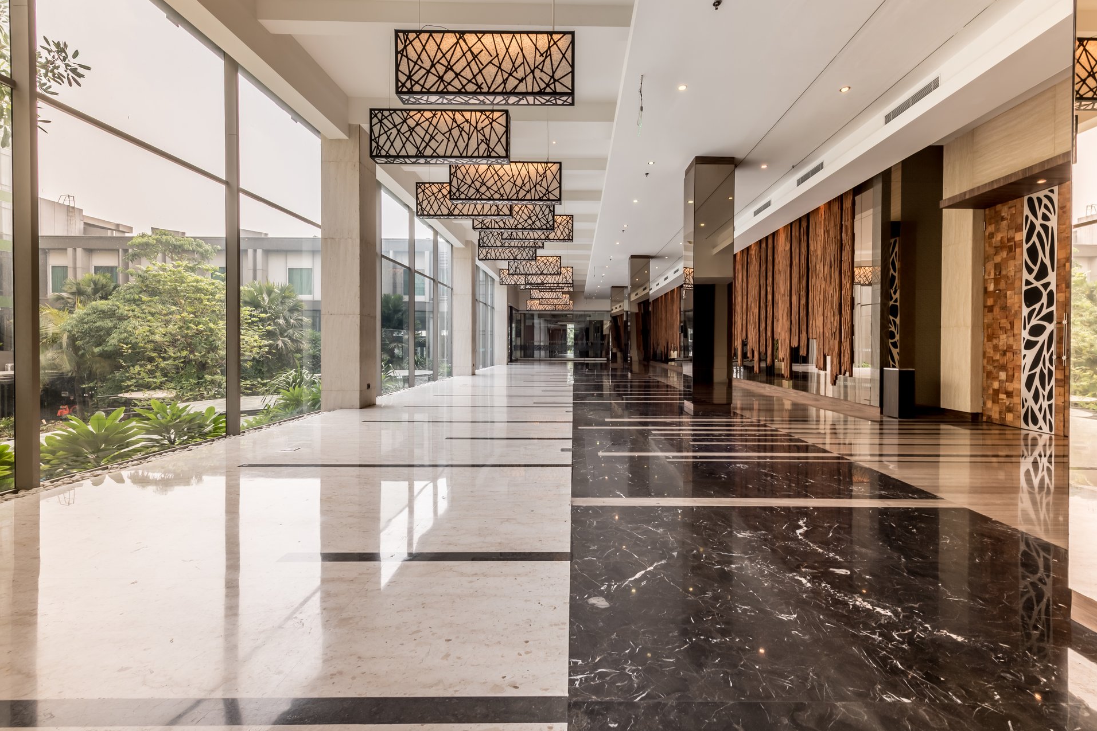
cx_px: 578
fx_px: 457
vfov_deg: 77.3
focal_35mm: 15
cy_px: 345
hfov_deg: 100.3
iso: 50
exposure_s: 1/100
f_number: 14
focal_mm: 14
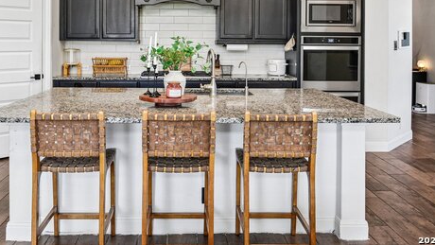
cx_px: 191
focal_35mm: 35
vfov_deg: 32.7
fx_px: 404
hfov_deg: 56.5
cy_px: 44
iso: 1400
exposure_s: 1/25
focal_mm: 24
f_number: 8
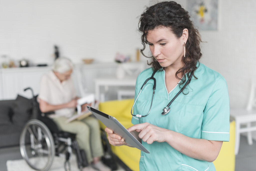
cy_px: 86
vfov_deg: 27.0
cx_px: 128
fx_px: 356
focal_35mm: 50
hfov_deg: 39.6
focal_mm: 50
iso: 400
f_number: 2.5
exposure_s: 1/80
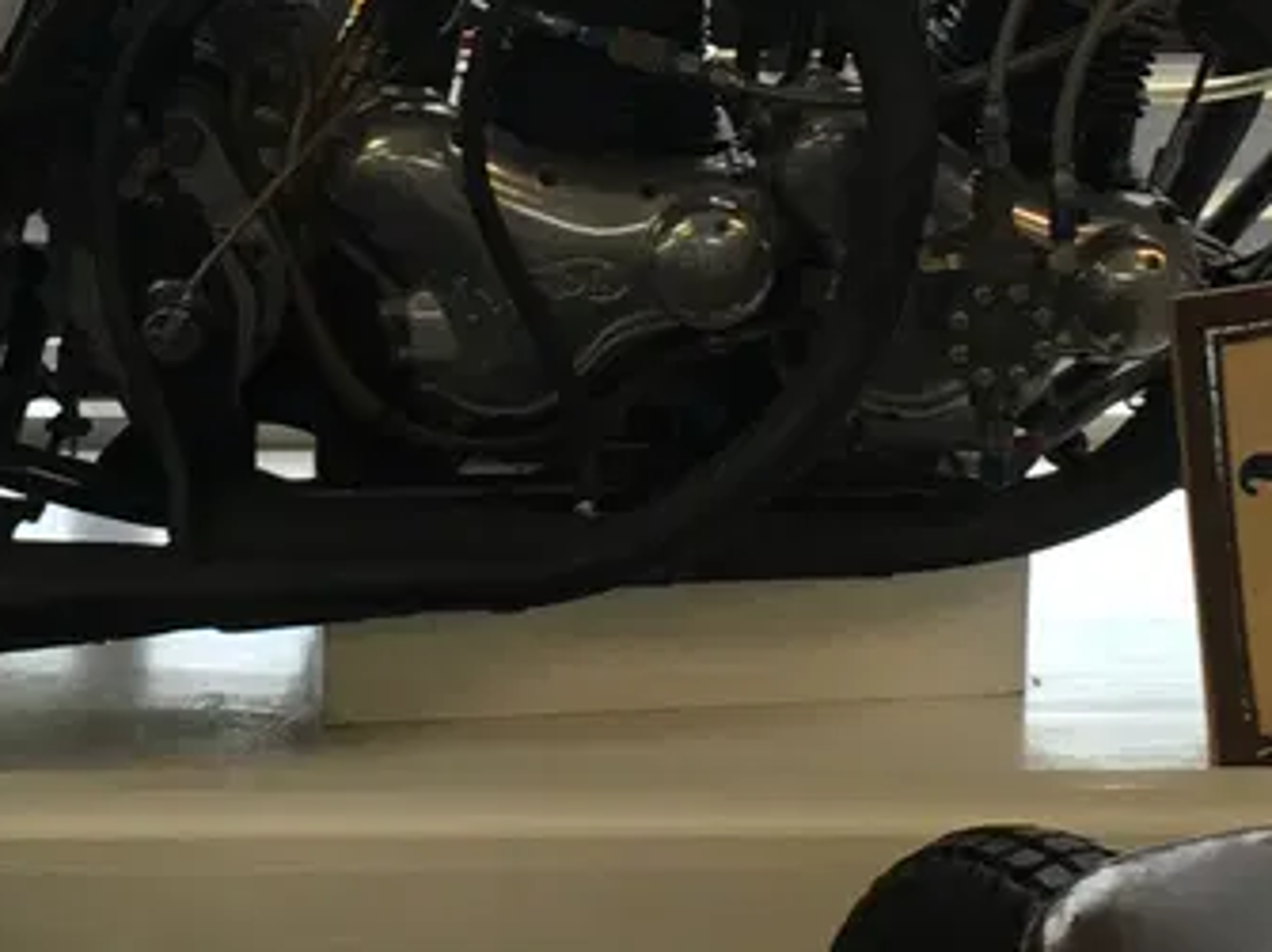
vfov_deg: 14.1
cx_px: 558
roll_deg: -0.6
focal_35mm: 104
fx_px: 3820
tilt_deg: -12.7
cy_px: 64
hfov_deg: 18.9
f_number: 2.2
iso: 25
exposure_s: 1/33
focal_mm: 4.15
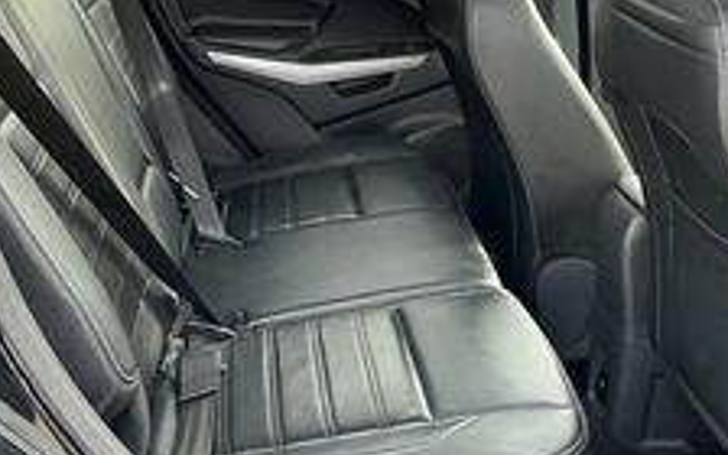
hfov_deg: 38.2
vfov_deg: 24.4
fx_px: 1052
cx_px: 377
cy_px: 224
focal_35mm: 53
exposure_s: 1/108
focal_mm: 3
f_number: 1.8
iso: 64
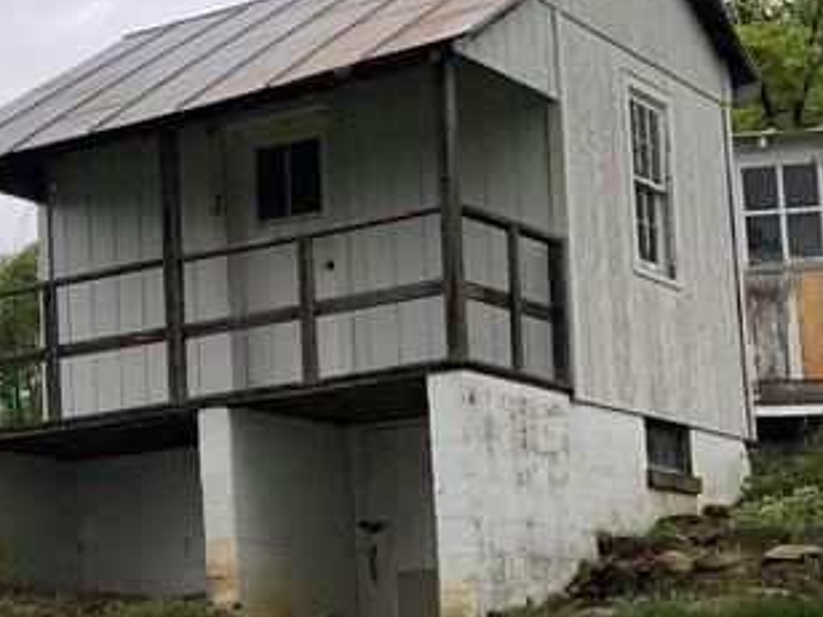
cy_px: 580
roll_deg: +1.8
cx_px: -350
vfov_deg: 15.7
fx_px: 2211
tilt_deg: +4.9
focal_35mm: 93
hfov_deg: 19.0
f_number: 1.8
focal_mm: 3.99
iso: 20
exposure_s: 1/1453
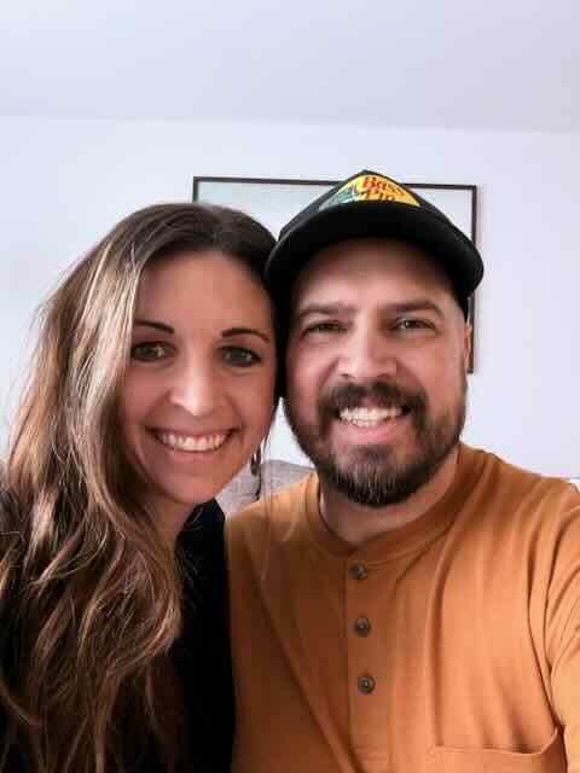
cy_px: 386
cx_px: 290
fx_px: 670
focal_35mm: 30
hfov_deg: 46.8
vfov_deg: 60.0
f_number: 1.9
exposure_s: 1/40
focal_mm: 2.71
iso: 320
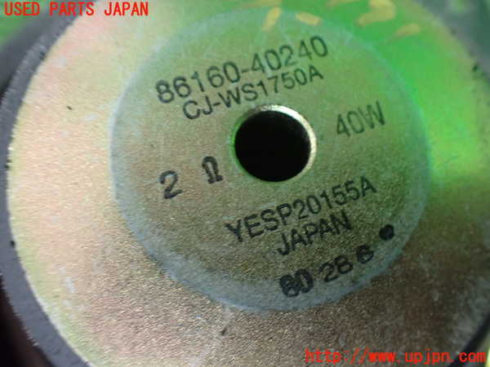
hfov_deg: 60.0
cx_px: 245
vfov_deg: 46.8
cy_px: 184
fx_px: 425
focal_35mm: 30
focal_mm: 5.4
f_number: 2.3
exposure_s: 1/30
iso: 1000
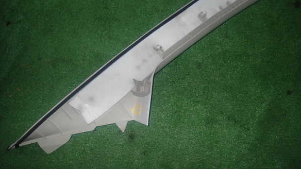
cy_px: 65
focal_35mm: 28
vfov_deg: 41.2
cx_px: 153
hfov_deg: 67.9
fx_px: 223
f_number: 5.6
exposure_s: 1/30
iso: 200
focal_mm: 4.5
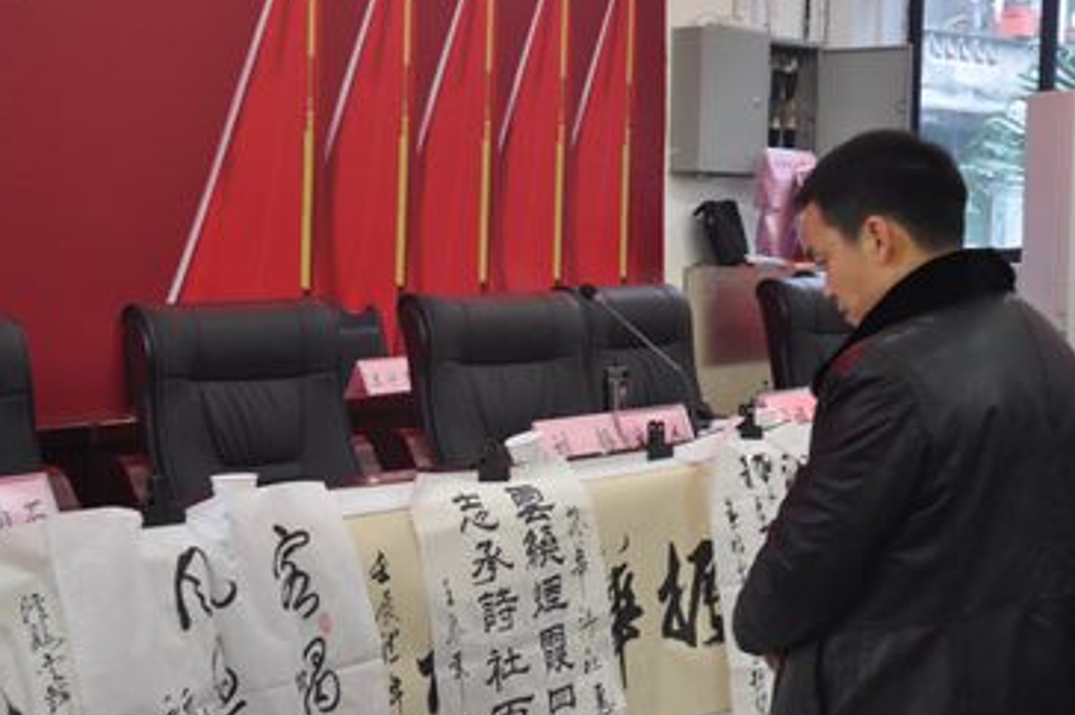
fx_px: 2088
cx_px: 514
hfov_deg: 28.9
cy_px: 446
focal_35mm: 70
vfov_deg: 19.4
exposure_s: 1/15
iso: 720
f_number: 4.2
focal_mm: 34
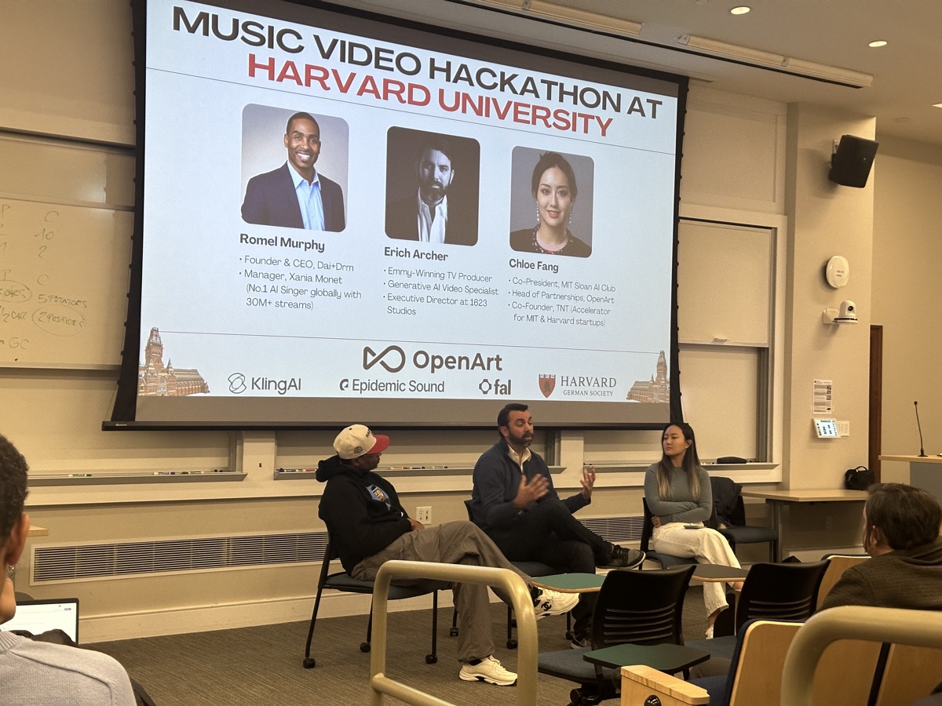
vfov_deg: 30.3
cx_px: 471
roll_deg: -0.8
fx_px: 1306
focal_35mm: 48
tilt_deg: +1.1
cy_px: 353
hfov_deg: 39.7
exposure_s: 1/60
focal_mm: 6.86
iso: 250
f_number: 1.78
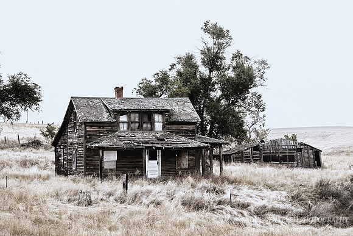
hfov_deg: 20.9
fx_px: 956
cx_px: 176
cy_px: 118
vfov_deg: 14.0
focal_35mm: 98
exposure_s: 1/60
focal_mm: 65
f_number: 11
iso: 200
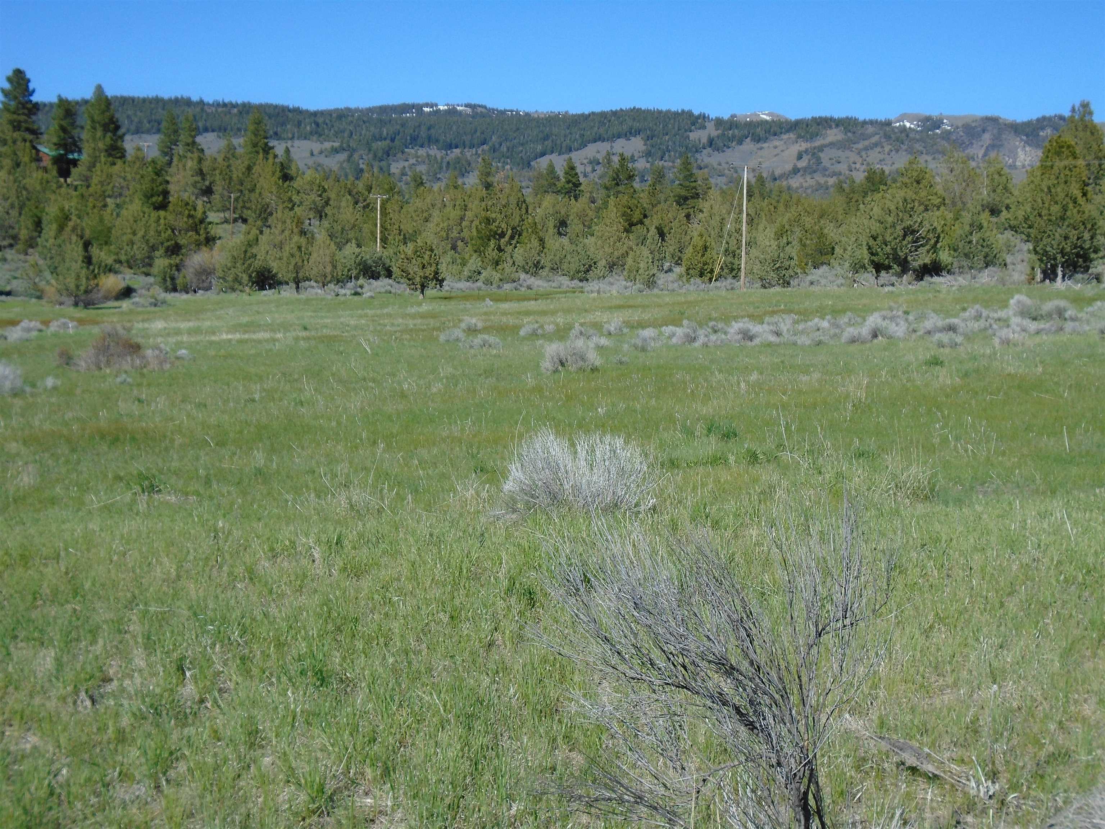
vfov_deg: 29.7
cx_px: 552
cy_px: 414
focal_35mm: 49
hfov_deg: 38.9
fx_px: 1564
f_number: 4.5
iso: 100
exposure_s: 1/640
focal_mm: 8.7
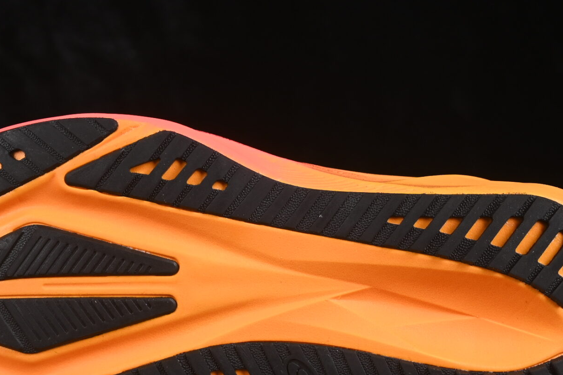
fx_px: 2471
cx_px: 250
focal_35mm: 158
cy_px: 216
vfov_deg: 8.7
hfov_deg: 13.0
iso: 160
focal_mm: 50
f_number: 7.1
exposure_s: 1/80
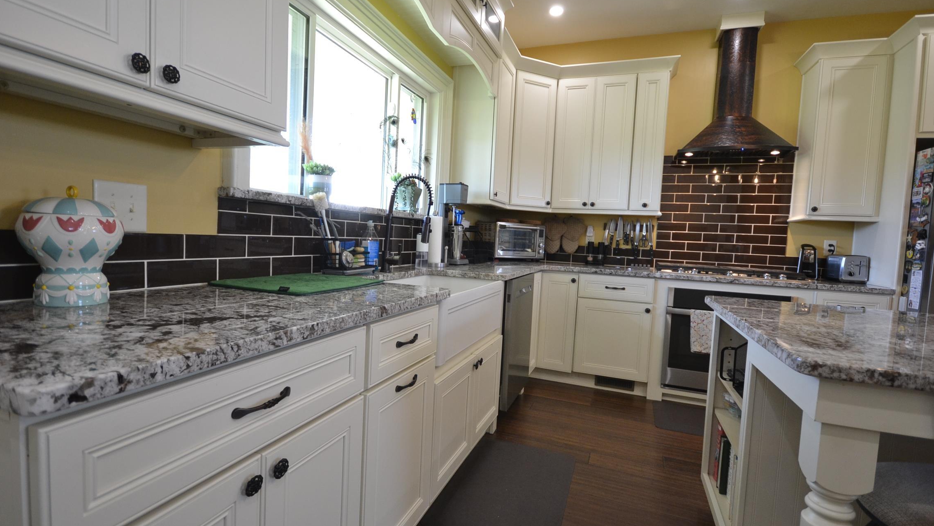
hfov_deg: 94.2
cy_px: 265
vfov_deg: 62.4
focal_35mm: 18
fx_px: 434
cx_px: 473
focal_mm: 11
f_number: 4.2
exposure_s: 1/60
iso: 800
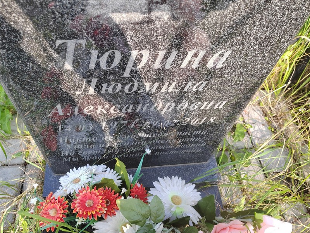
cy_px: 116
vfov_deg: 51.4
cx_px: 155
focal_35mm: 27
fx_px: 242
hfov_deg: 65.3
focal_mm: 5.52
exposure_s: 1/220
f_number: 1.9
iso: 100
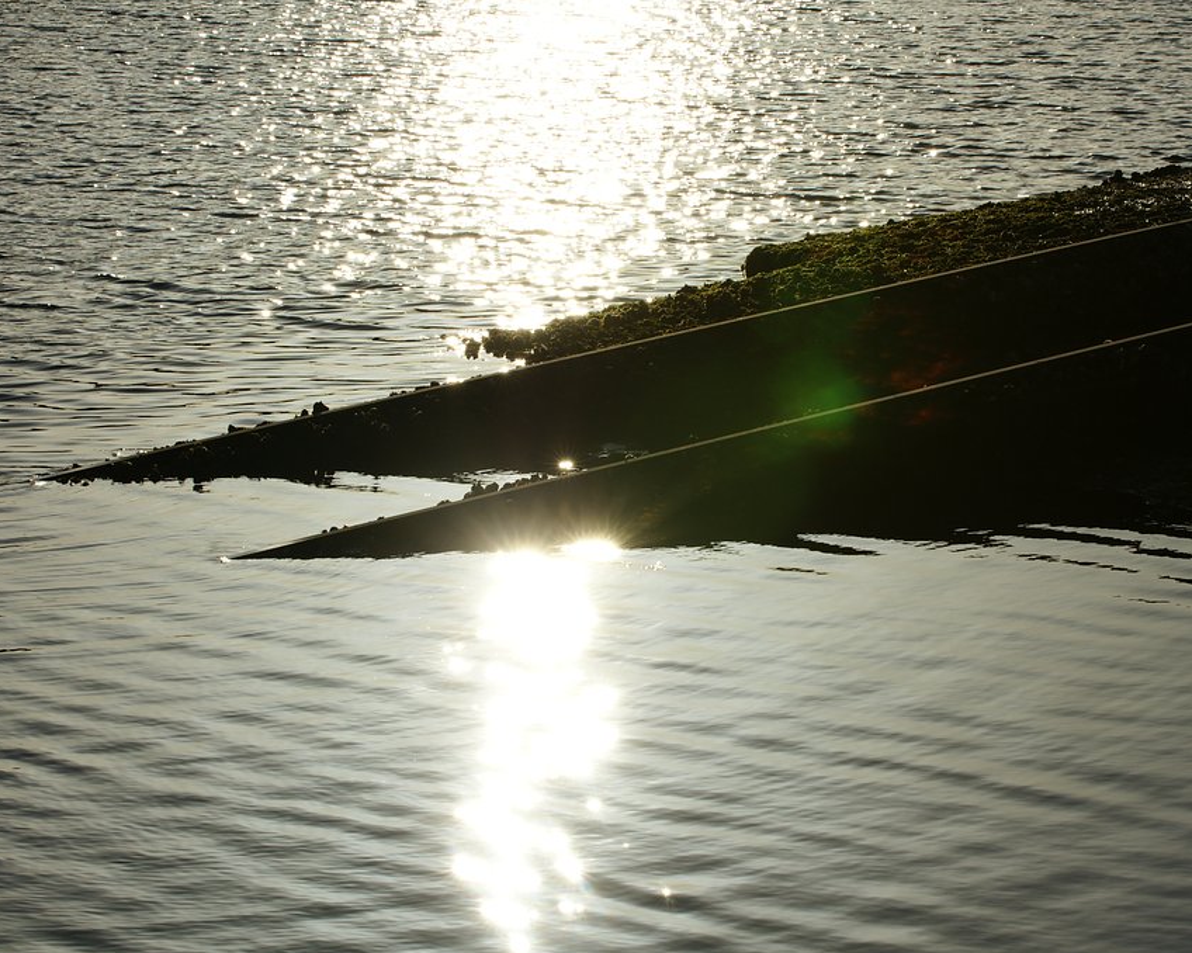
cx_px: 689
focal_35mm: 119
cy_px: 479
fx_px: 4197
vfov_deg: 13.0
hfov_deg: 16.2
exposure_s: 1/500
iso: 100
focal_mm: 70
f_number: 14
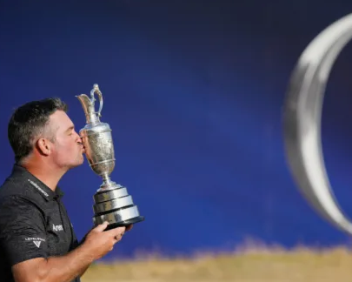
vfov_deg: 5.3
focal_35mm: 290
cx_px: 202
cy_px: 211
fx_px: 3021
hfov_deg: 6.7
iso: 100
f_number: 4
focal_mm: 167
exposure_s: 1/1000
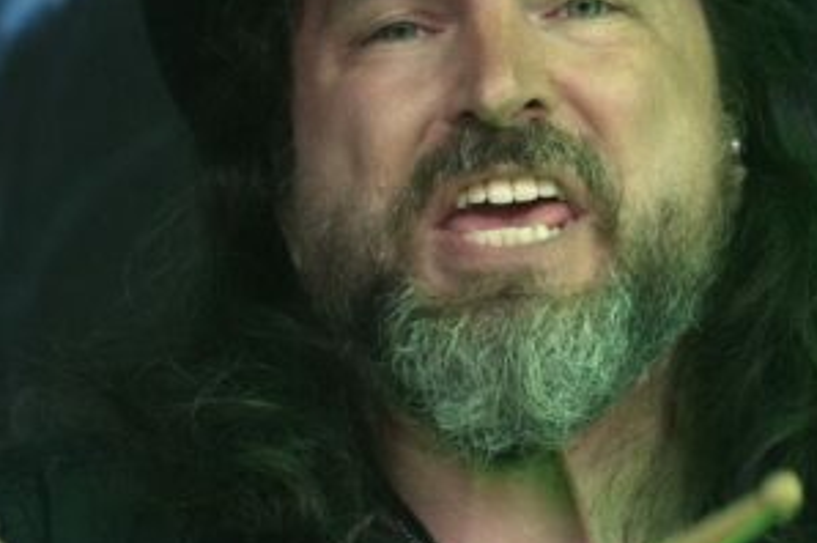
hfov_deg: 1.8
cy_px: 186
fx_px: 26319
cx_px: 414
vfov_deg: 1.2
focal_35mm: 1161
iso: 4000
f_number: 6.3
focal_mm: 300
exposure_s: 1/500
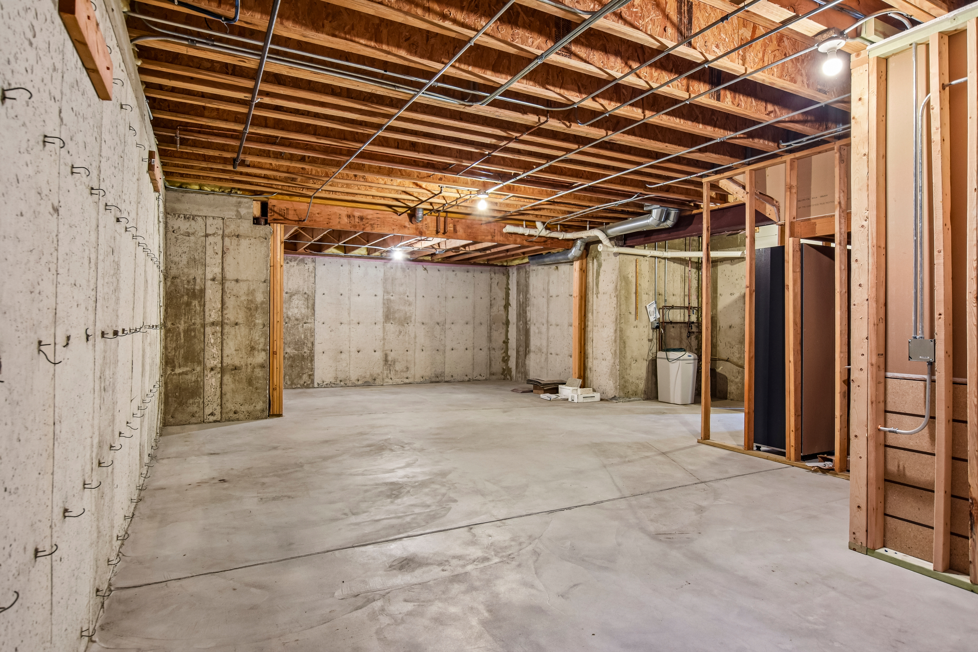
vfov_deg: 63.2
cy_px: 326
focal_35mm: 20
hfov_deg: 85.4
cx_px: 489
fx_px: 530
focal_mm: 13
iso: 400
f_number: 8
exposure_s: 1/2.5
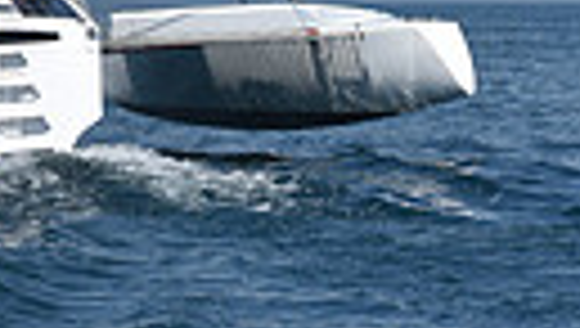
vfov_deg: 3.6
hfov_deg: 6.5
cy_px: -885
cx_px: -241
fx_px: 5067
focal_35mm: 329
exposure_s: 1/1250
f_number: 10
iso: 250
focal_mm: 70
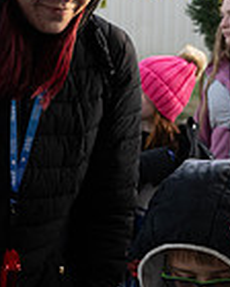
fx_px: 1004
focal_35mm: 118
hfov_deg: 13.0
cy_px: 210
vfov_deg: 16.2
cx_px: 153
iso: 500
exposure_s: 1/160
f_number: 5
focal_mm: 24
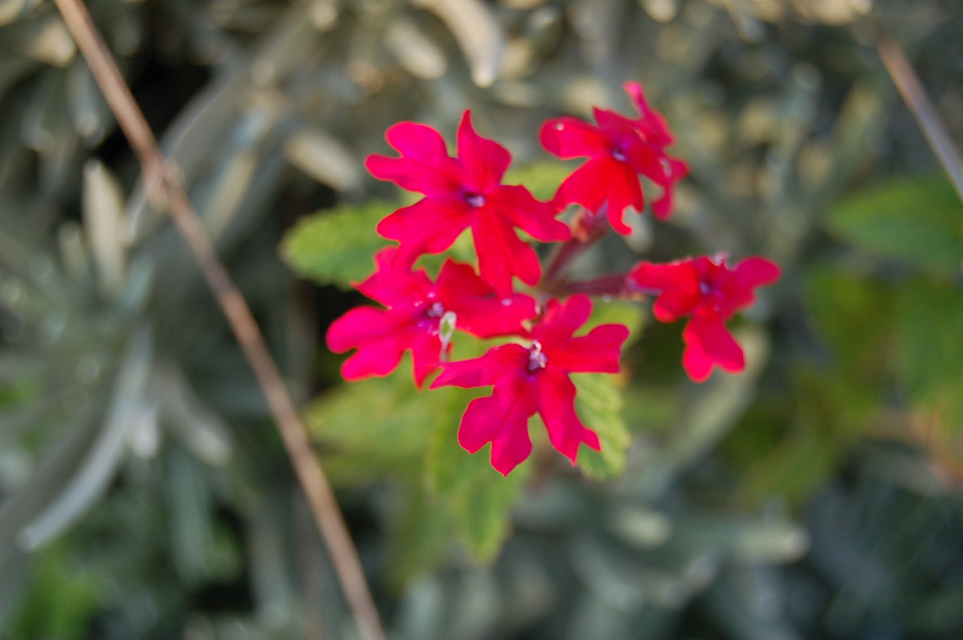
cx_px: 482
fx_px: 2205
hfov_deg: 24.6
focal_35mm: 82
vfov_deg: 16.5
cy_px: 320
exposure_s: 1/60
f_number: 5.6
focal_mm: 55
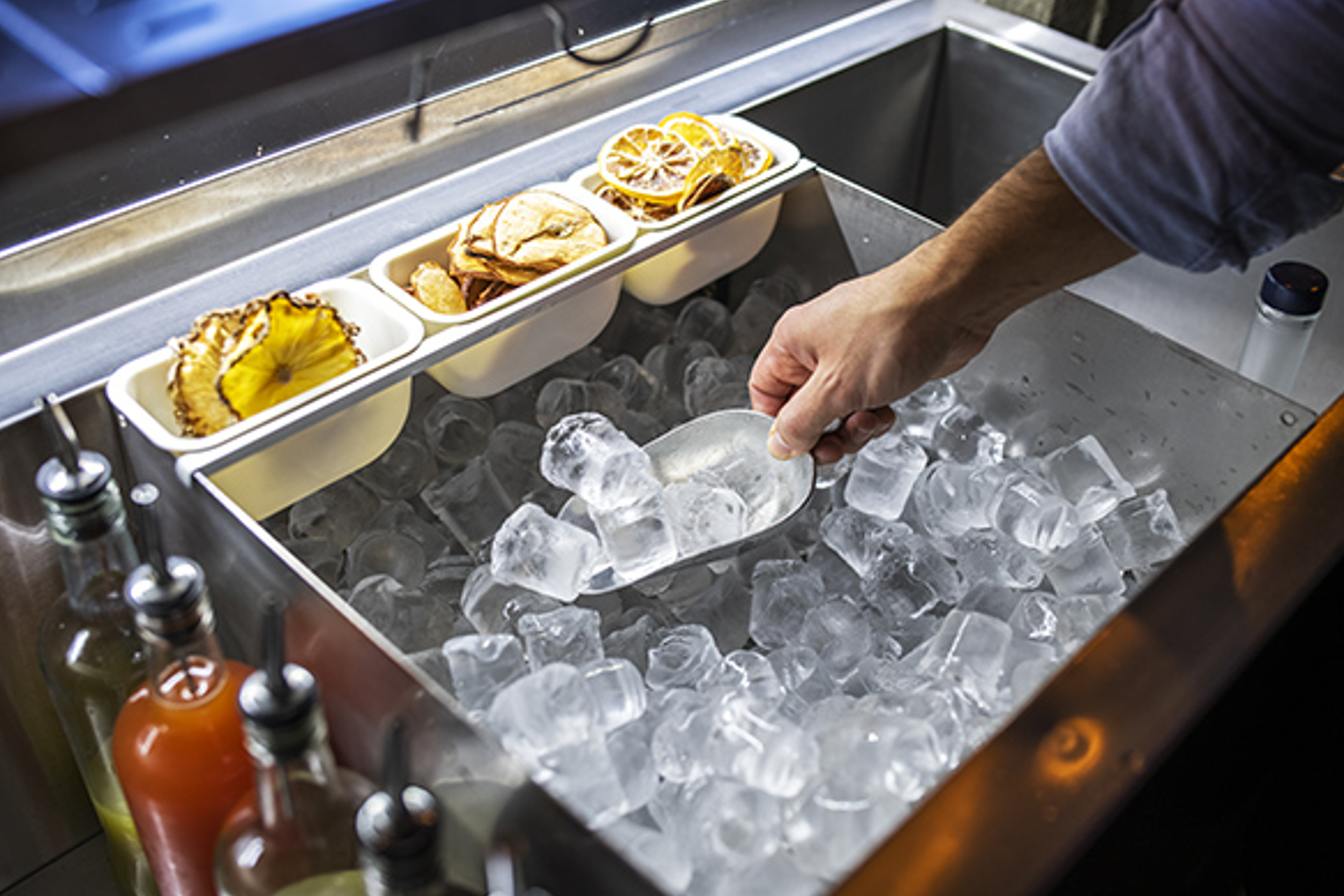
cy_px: 447
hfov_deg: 53.1
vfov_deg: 36.9
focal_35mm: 36
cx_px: 682
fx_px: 1344
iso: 320
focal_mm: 35
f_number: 2.2
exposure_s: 1/125
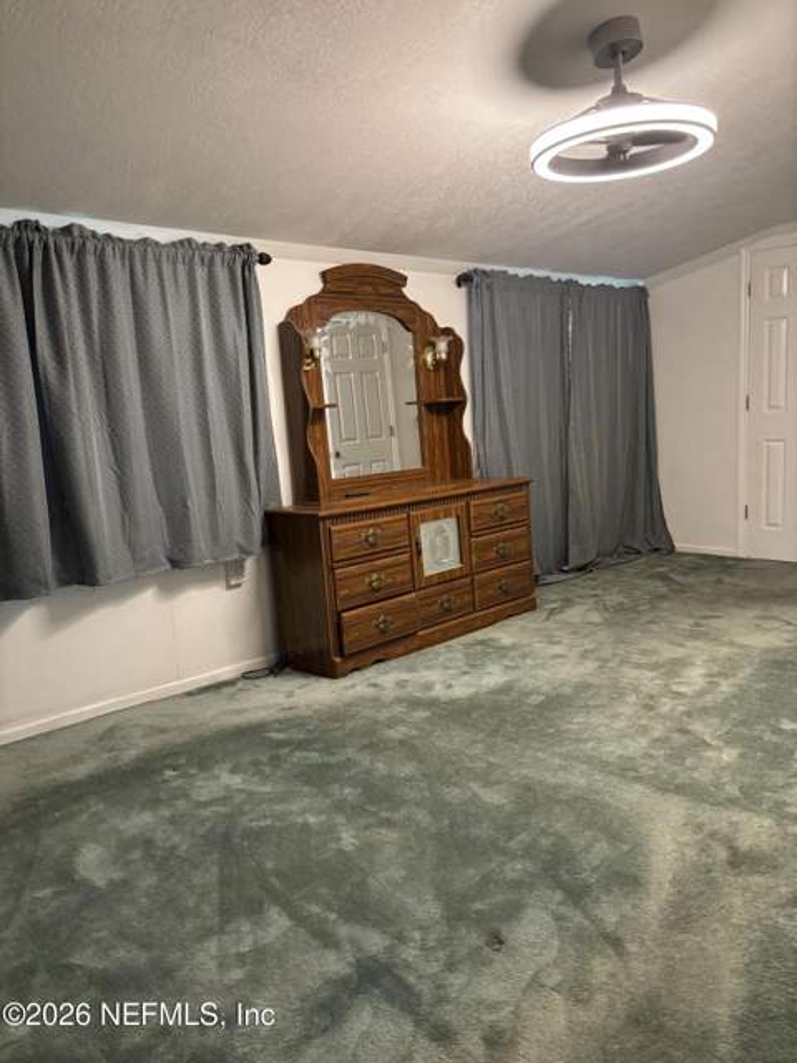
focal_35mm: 26
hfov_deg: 53.1
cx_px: 398
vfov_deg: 67.3
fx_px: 798
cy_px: 532
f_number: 1.6
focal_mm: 5.96
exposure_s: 1/60
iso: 400
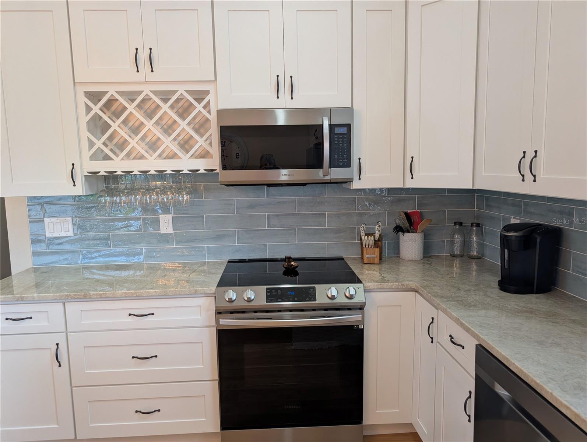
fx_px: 408
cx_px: 294
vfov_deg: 56.9
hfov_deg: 71.5
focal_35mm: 24
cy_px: 221
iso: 207
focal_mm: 6.9
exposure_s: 1/120
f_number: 1.68
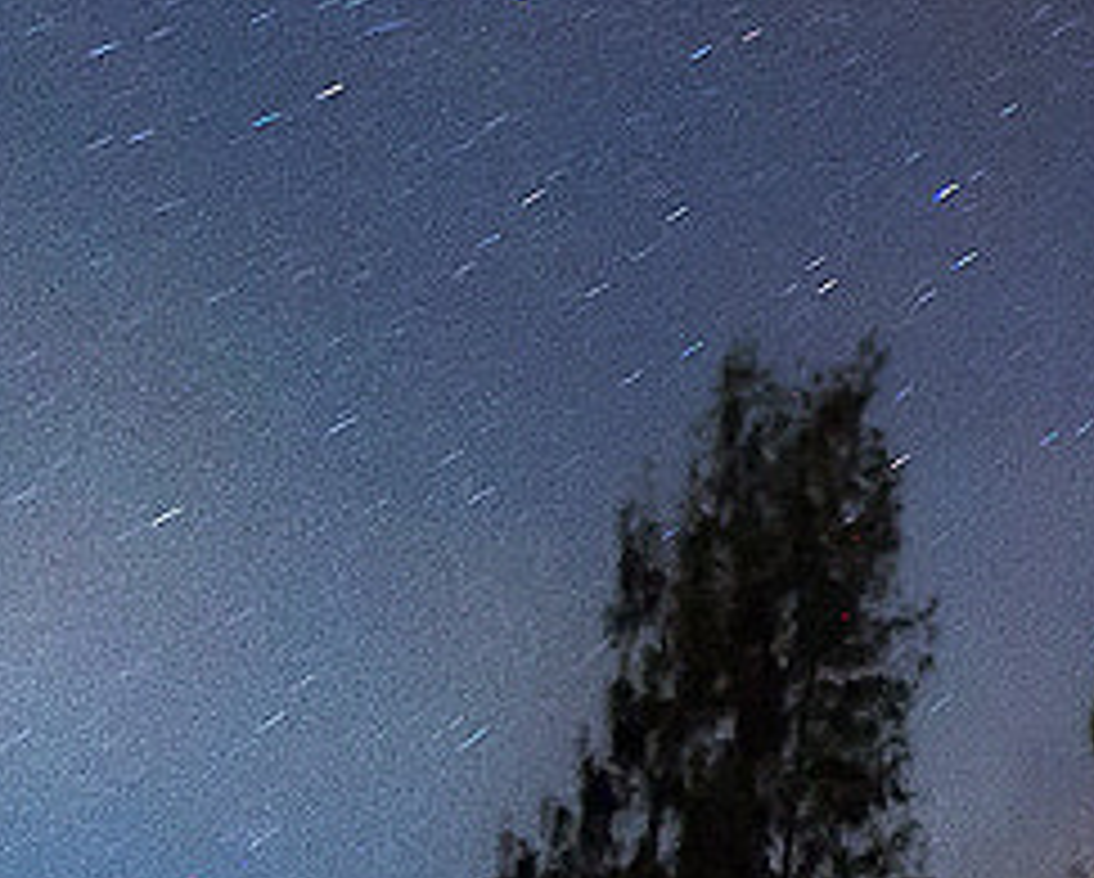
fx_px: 7197
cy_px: 626
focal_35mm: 222
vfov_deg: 7.0
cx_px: 2985
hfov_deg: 7.8
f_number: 4
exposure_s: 225
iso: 400
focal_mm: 24
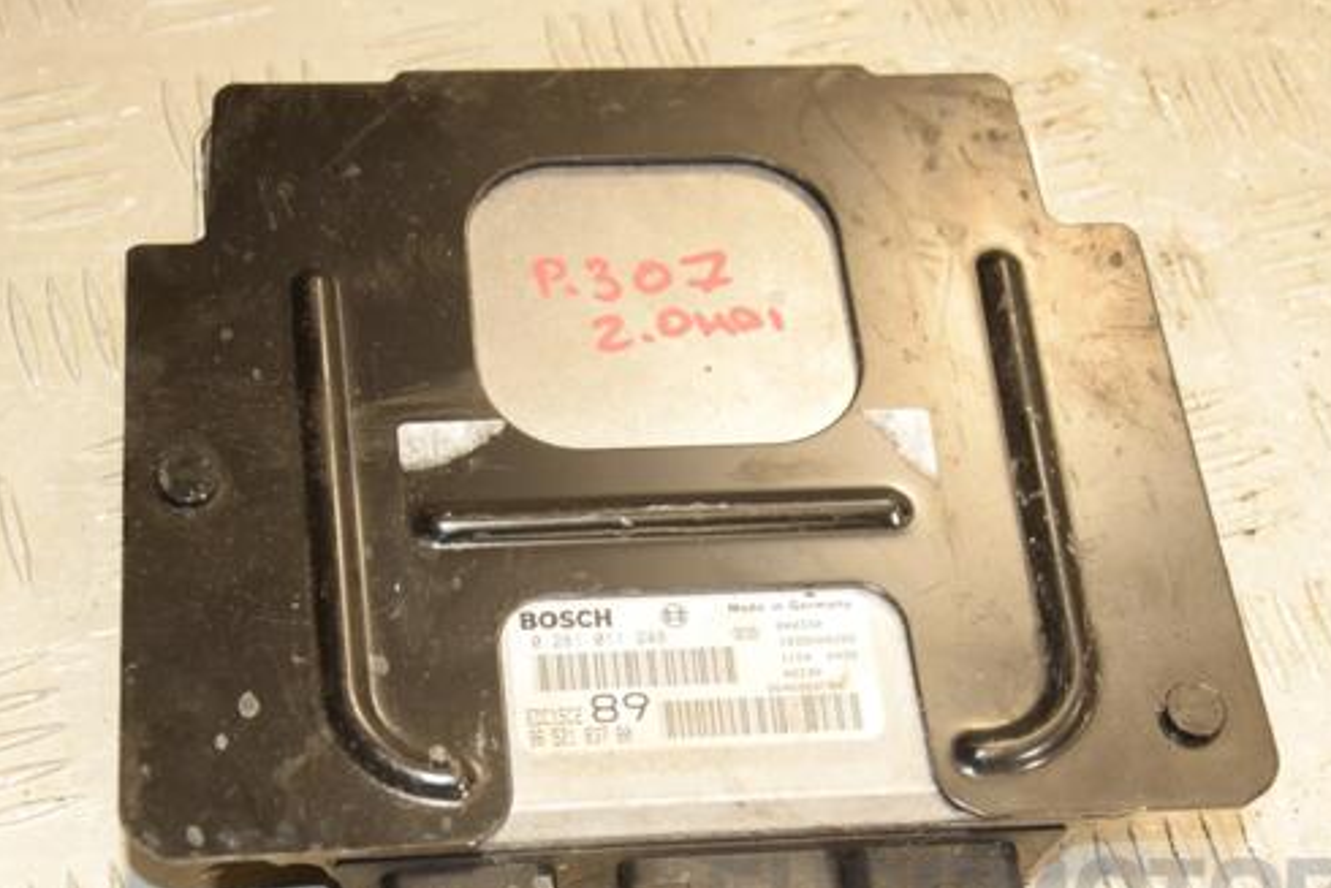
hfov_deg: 24.6
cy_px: 538
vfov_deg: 16.5
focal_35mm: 83
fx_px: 3055
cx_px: 657
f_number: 5
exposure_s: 1/200
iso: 800
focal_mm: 45
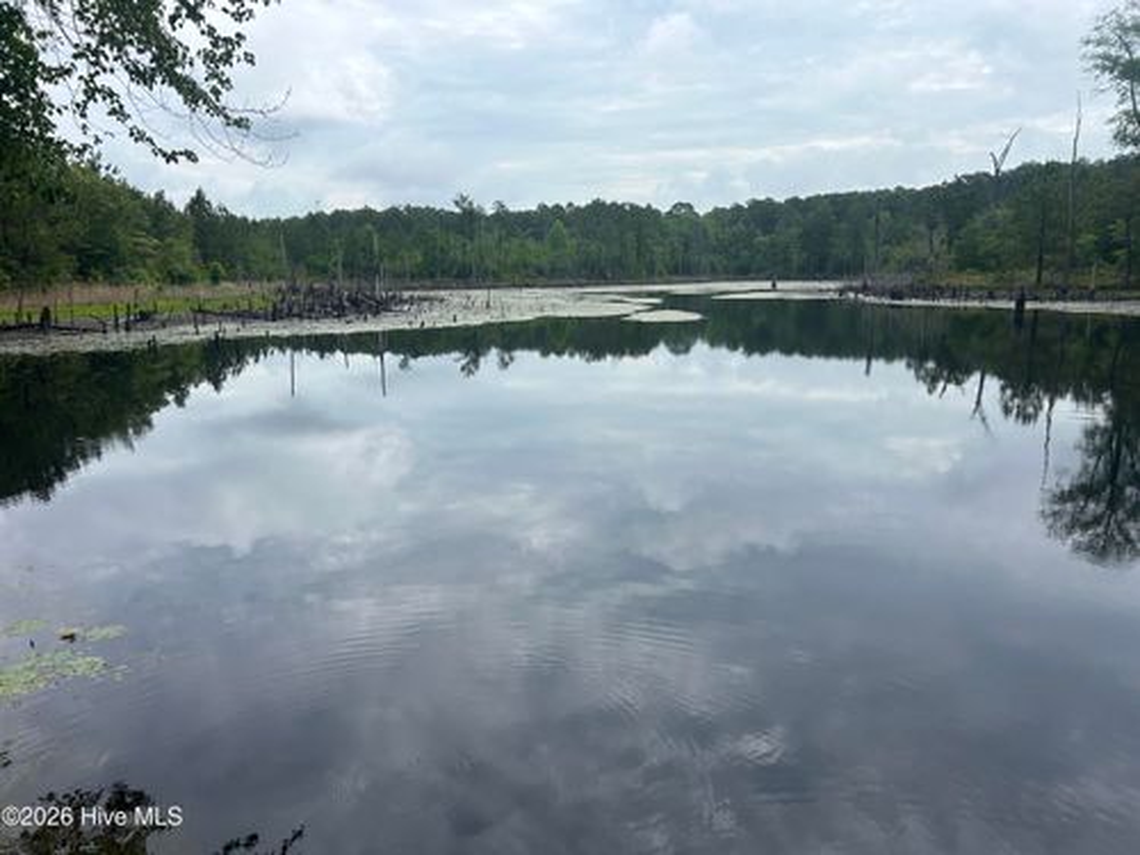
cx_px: 570
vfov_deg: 53.1
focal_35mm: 26
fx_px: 856
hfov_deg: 67.3
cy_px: 428
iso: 50
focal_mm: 5.7
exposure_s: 1/4831
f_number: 1.5
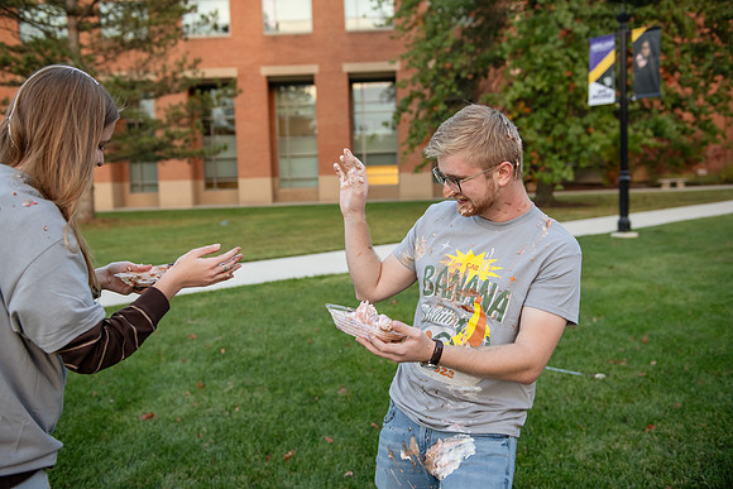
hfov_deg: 50.7
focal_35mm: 38
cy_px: 244
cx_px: 366
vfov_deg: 35.1
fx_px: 774
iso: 800
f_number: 3.2
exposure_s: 1/320
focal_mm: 38
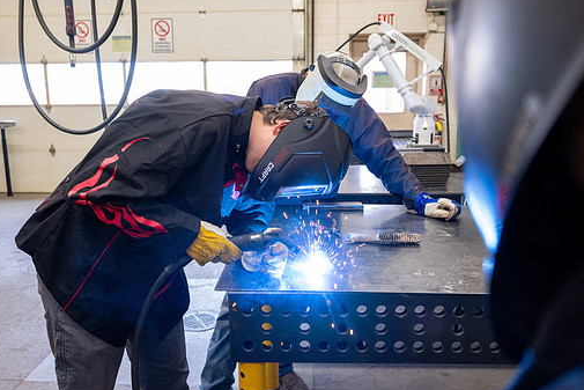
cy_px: 193
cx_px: 281
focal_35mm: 31
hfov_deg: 60.3
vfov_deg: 42.4
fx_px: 503
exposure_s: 1/200
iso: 2000
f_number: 4
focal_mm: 27
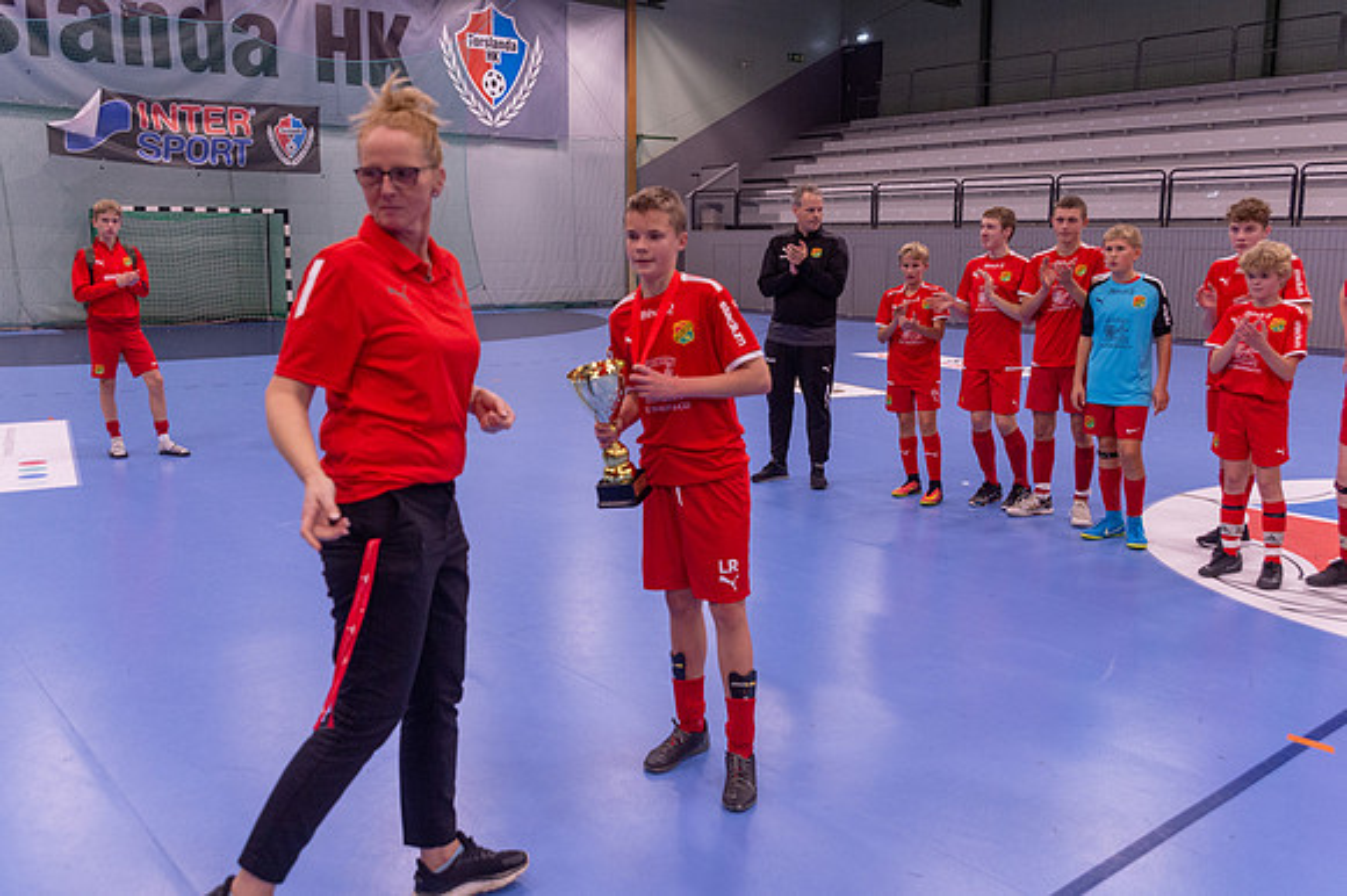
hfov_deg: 58.2
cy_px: 448
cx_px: 674
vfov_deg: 40.7
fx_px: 1209
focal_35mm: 32
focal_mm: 31
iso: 2000
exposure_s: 1/320
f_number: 3.2
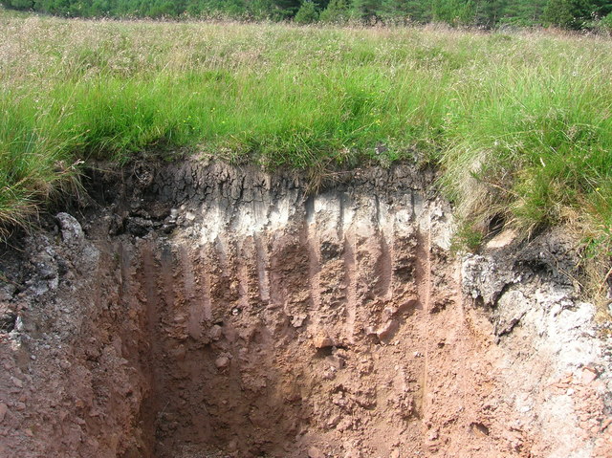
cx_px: 306
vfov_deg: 41.7
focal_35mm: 34
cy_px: 229
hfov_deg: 54.0
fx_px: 601
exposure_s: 1/111
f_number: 4.9
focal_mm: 5.7
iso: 50
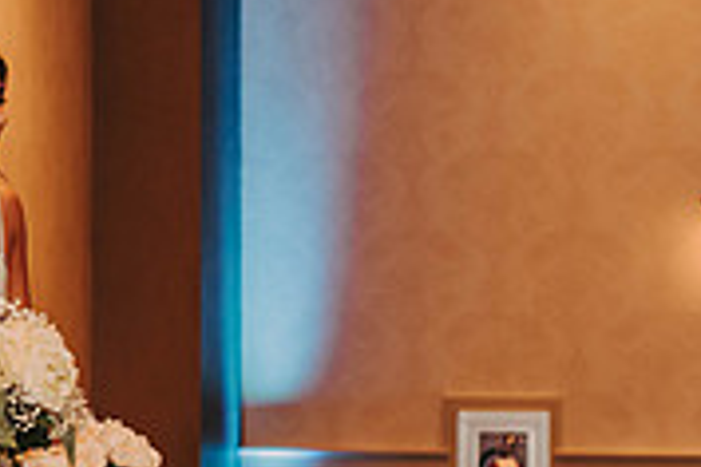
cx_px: -217
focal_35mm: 187
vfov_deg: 7.3
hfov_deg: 10.7
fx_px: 3641
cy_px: 259
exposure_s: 1/125
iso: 800
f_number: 2.5
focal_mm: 50
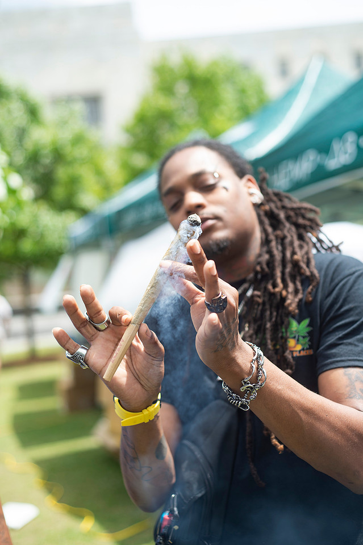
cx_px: 182
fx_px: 757
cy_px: 272
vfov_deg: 39.6
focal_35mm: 50
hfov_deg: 27.0
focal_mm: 50
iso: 200
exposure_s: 1/1600
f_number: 2.8
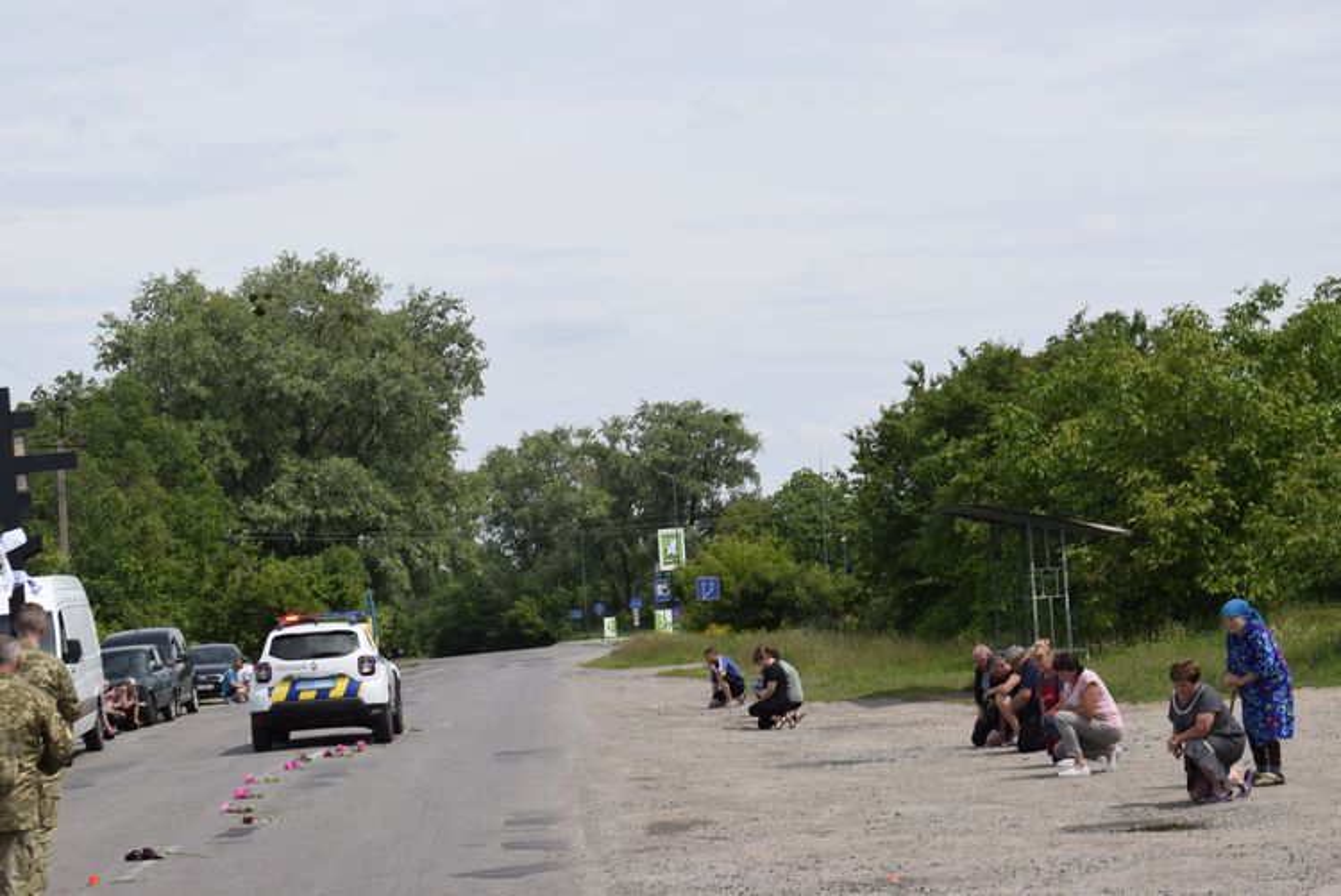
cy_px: 448
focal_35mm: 82
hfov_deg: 24.6
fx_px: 3075
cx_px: 670
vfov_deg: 16.6
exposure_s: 1/400
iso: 200
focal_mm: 55
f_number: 10
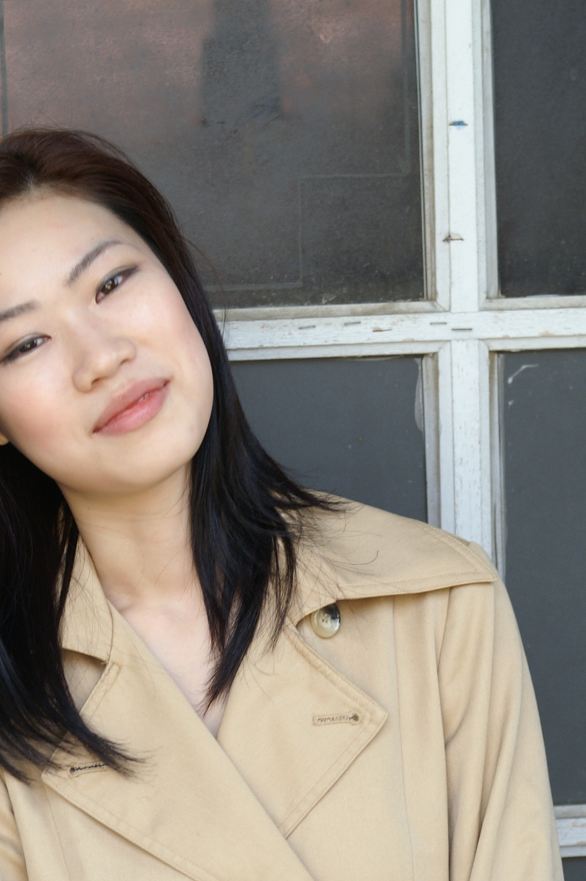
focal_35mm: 233
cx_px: 207
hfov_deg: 5.9
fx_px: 5699
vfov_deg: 8.8
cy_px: 813
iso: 200
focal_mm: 80
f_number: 5.6
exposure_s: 1/80
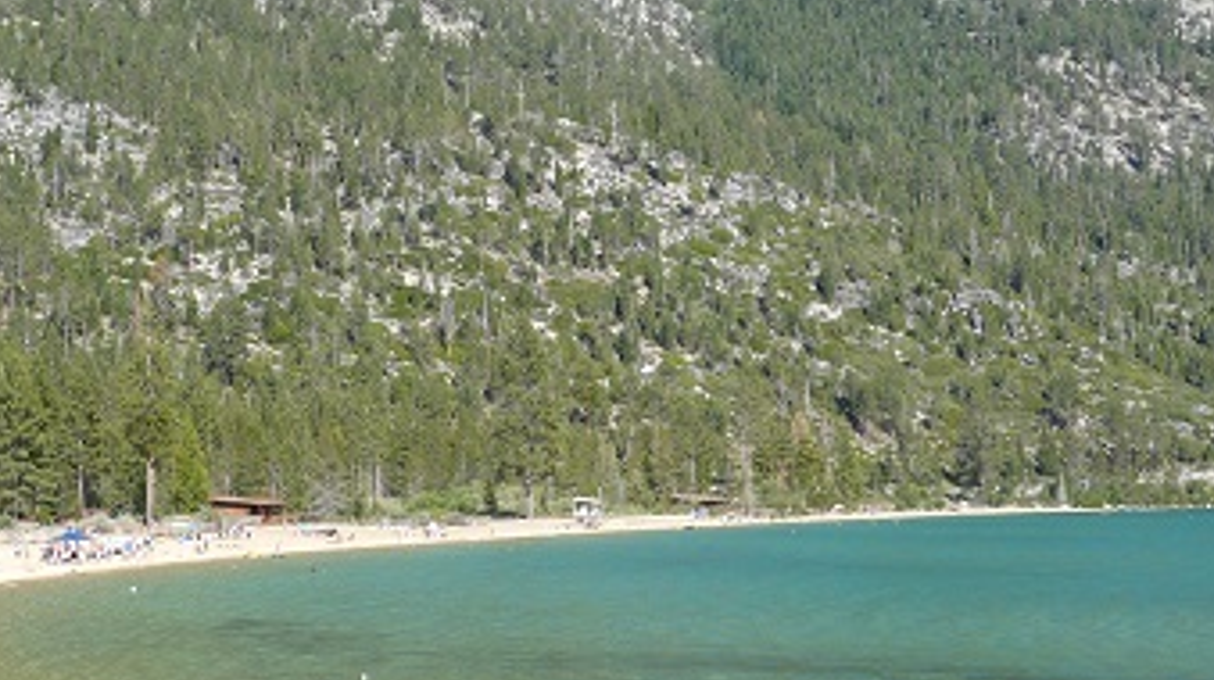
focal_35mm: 57
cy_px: 474
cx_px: 512
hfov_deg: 36.6
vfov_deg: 20.9
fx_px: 1833
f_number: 5.6
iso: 100
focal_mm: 6
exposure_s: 1/250
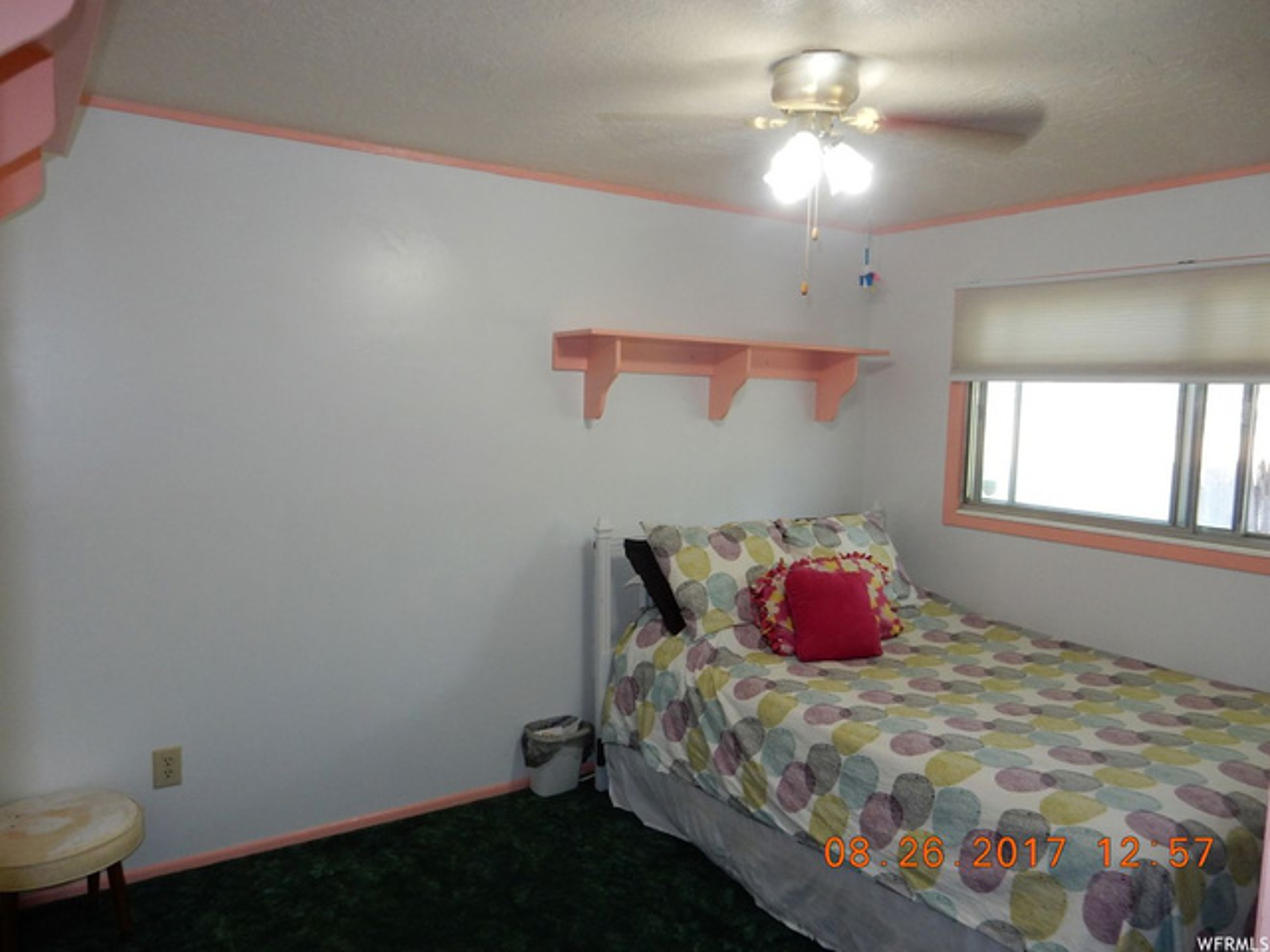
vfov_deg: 54.9
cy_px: 476
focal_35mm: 25
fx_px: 917
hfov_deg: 69.4
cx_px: 635
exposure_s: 1/30
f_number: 3.7
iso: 200
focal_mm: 4.5
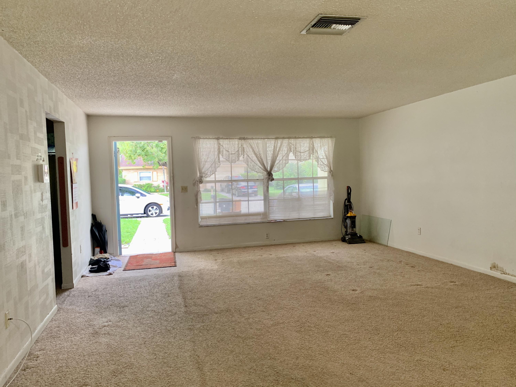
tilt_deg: -2.2
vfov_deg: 53.1
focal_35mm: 26
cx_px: 258
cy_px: 194
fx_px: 388
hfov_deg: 67.3
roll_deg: +1.7
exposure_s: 1/60
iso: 100
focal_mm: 4.25
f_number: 1.8
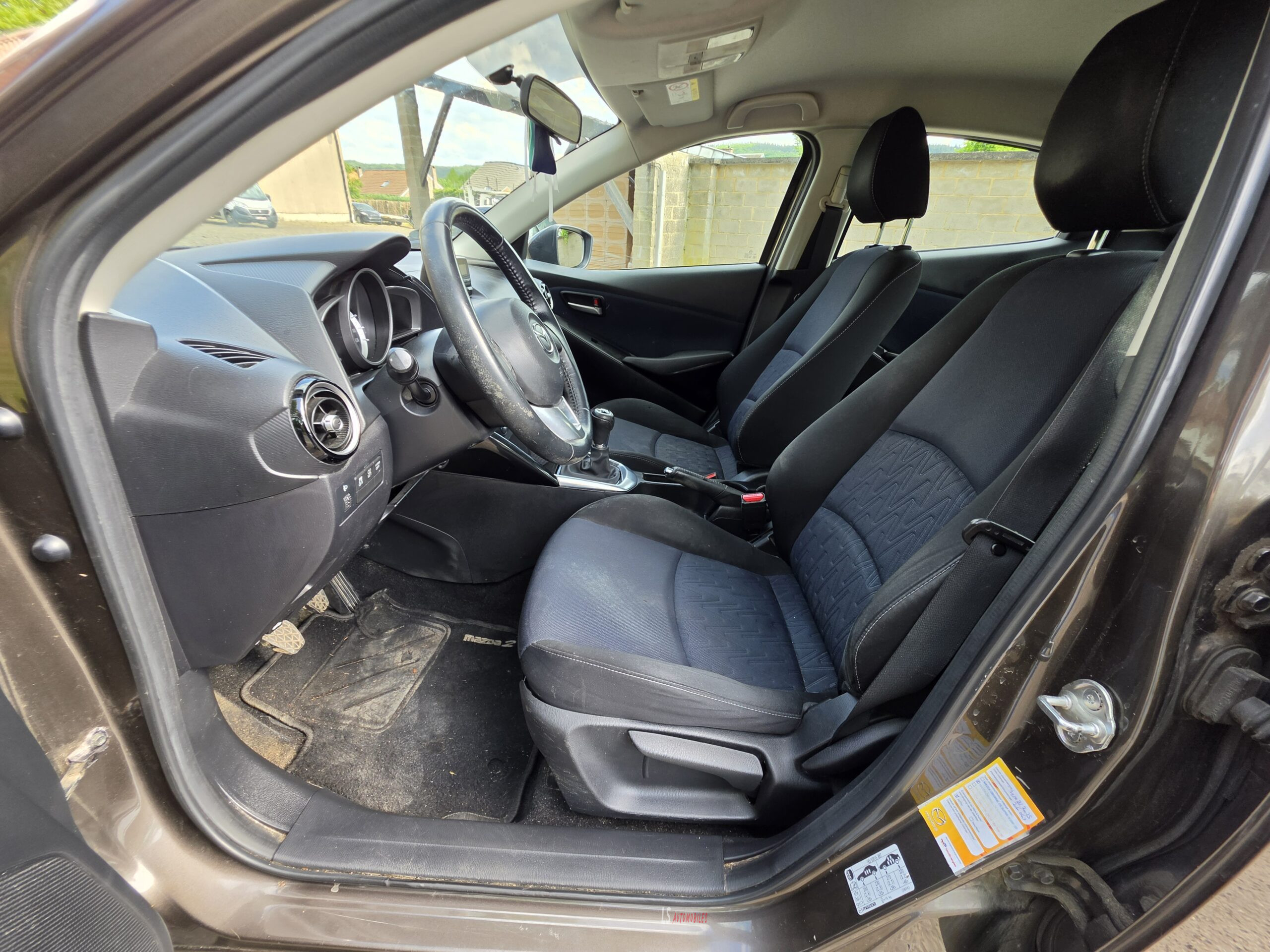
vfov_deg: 89.9
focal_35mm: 13
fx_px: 477
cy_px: 476
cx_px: 635
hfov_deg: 106.2
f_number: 1.9
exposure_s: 1/120
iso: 32
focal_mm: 2.2
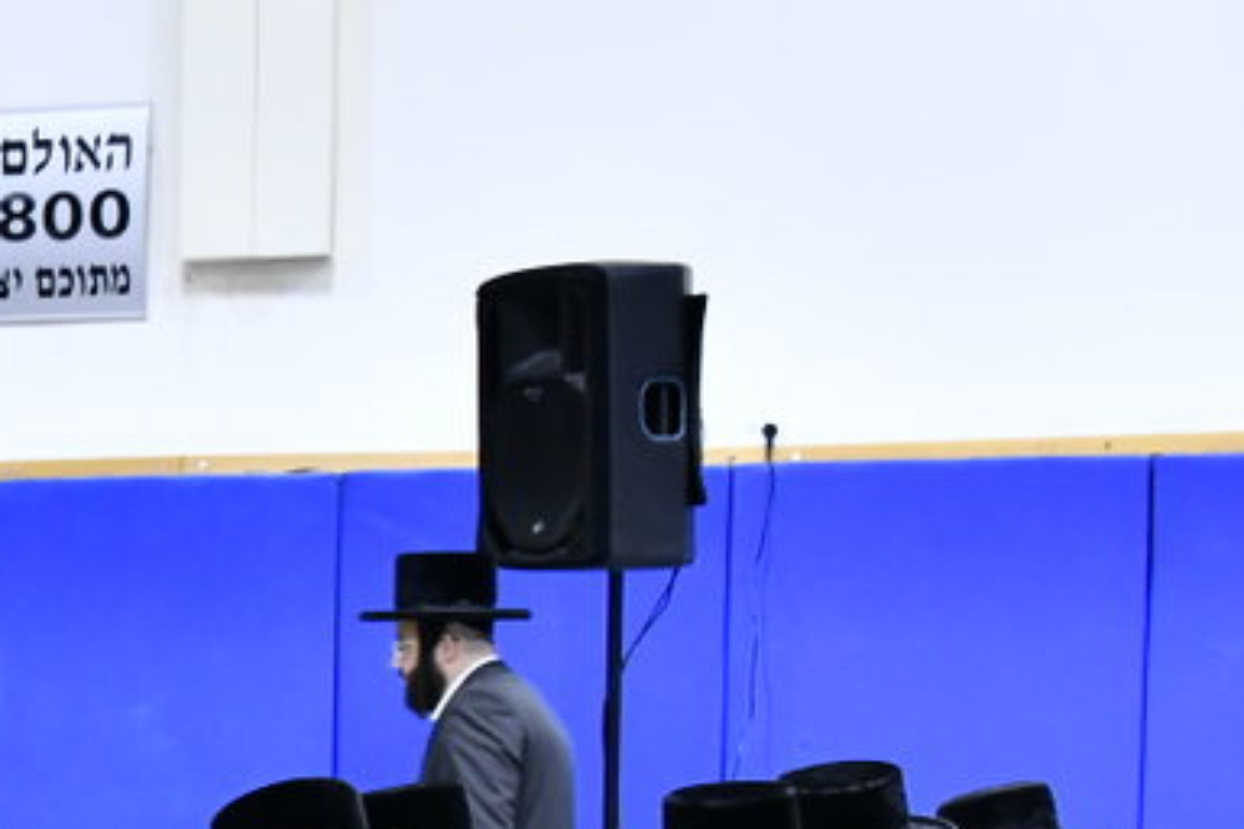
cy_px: 986
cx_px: -884
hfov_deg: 14.8
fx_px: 4285
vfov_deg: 10.9
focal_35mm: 124
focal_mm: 34
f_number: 5.6
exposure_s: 1/160
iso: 1600
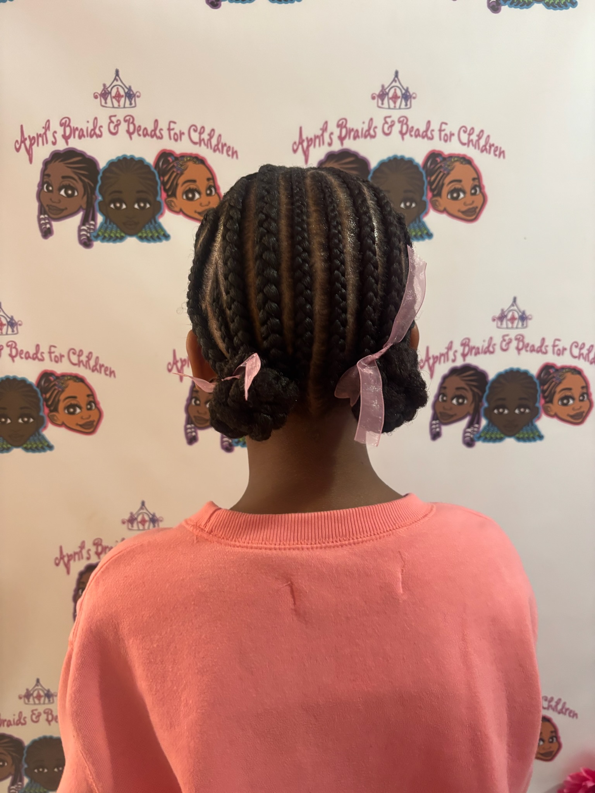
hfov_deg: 53.1
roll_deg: +0.3
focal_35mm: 26
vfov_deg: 67.3
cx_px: 298
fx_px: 596
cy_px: 396
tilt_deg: -12.8
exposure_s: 1/60
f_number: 1.6
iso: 400
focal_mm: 5.96
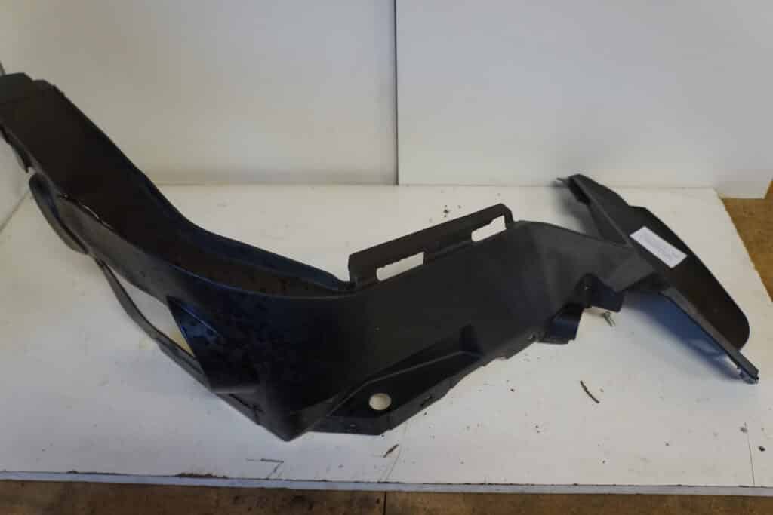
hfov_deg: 61.9
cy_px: 258
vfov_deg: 43.6
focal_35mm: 30
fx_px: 644
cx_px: 386
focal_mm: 20
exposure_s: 1/60
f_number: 3.5
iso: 640
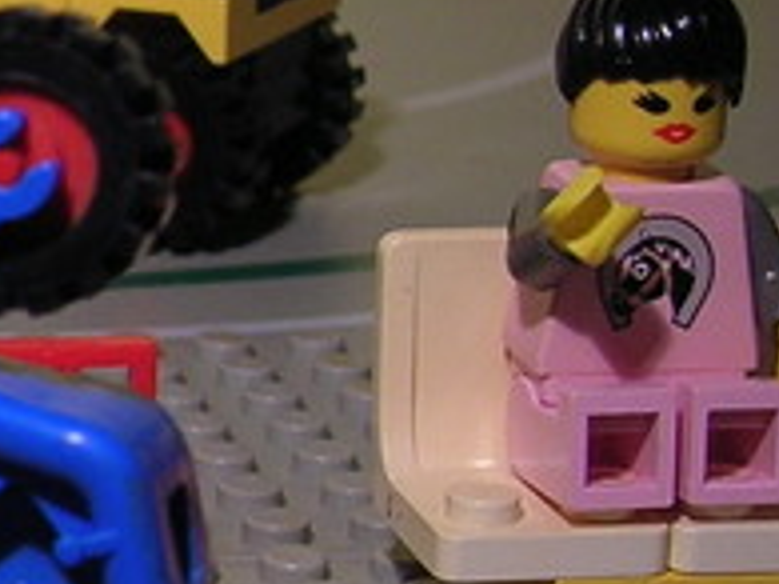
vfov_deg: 9.4
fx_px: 3531
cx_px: -859
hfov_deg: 11.2
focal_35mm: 157
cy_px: 338
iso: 50
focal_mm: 5.7
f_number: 2.9
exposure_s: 1/17.6
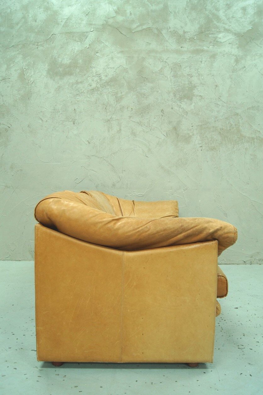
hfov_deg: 43.6
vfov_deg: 62.0
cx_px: 132
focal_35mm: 30
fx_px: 329
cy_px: 198
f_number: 7.1
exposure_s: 1/10
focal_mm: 20
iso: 400
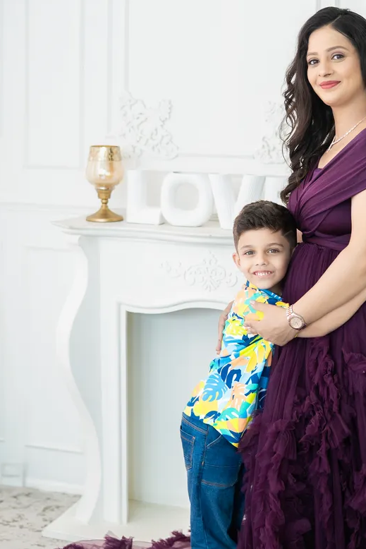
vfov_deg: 28.1
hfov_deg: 18.7
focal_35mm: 72
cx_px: 304
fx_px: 1097
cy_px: 298
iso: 800
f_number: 2
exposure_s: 1/320
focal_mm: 35
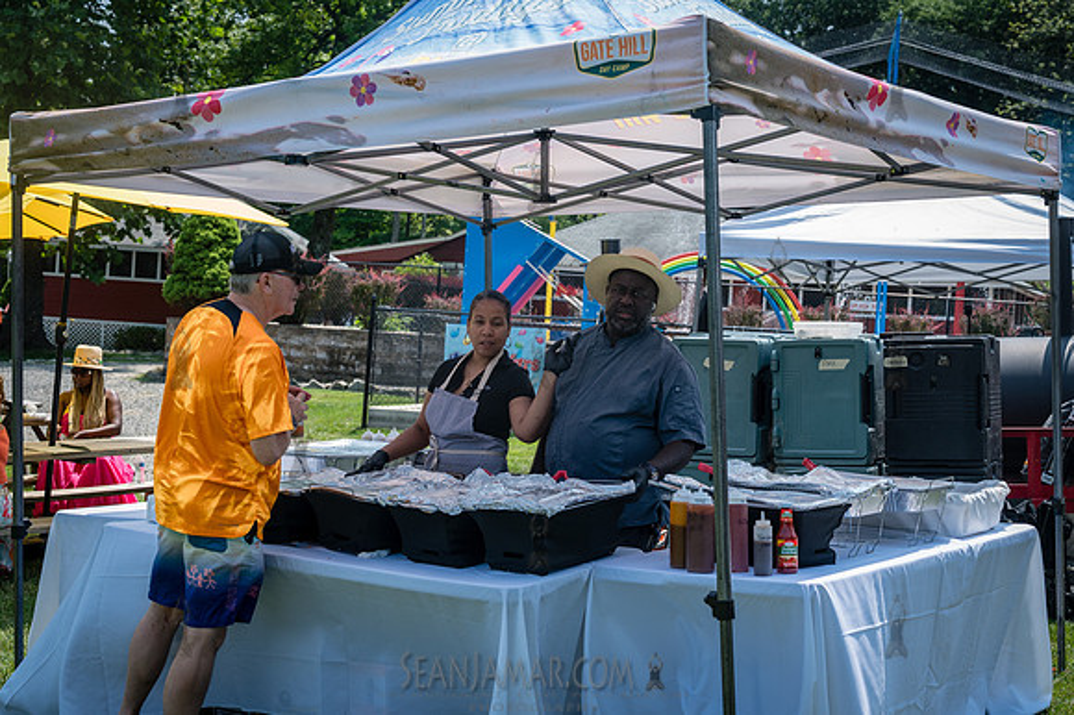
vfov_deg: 26.2
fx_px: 1538
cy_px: 356
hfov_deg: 38.5
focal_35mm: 52
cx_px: 514
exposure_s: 1/1600
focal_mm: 48
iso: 400
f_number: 4.5
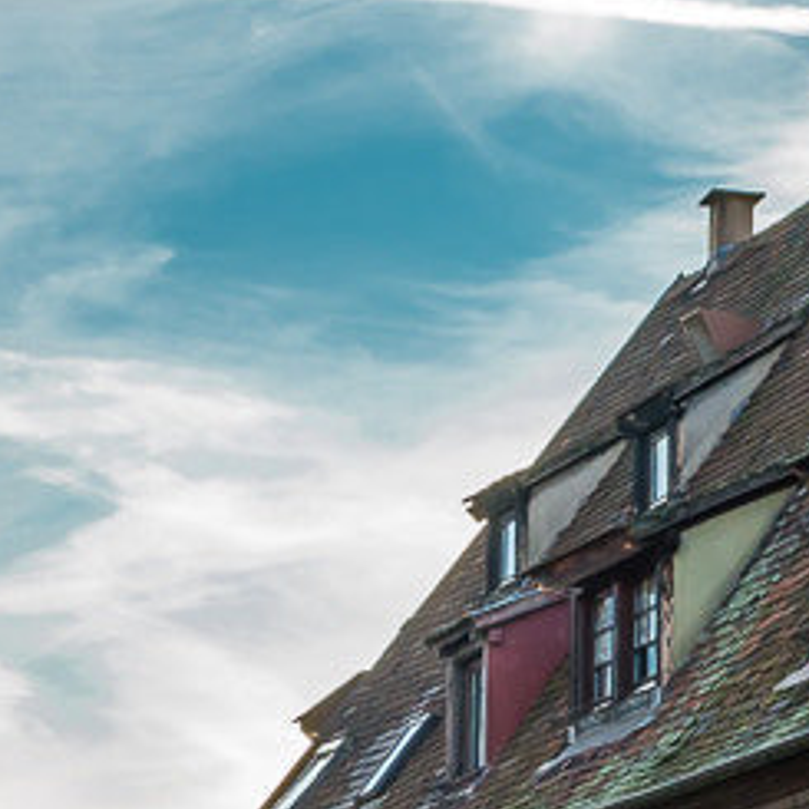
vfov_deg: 9.7
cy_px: 964
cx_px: 489
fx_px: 4706
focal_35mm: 178
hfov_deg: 9.8
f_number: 11
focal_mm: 32
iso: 160
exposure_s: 1/80
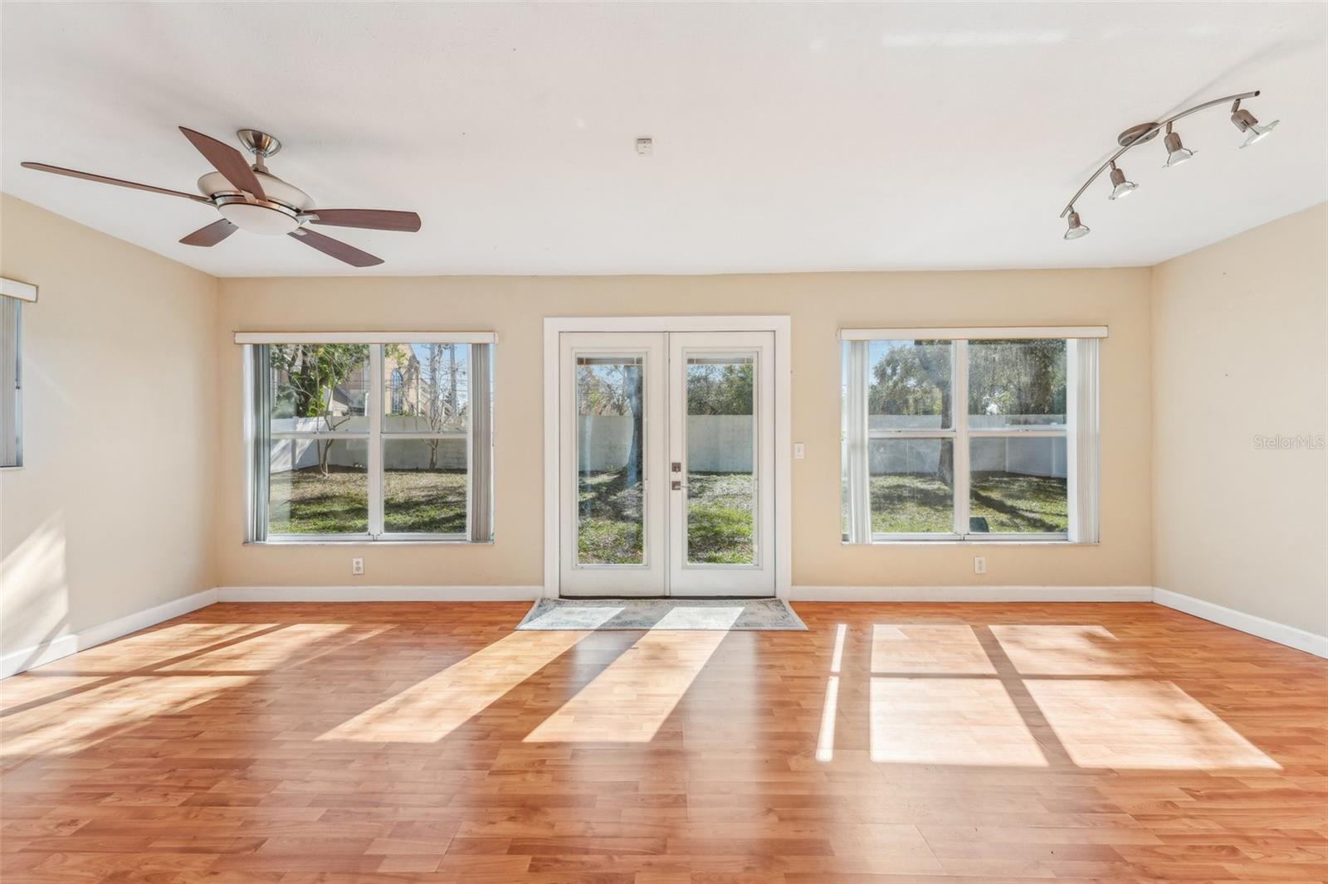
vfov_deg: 81.2
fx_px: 516
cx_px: 664
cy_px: 442
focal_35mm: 14
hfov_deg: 104.3
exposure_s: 1/160
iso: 200
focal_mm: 14
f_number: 8
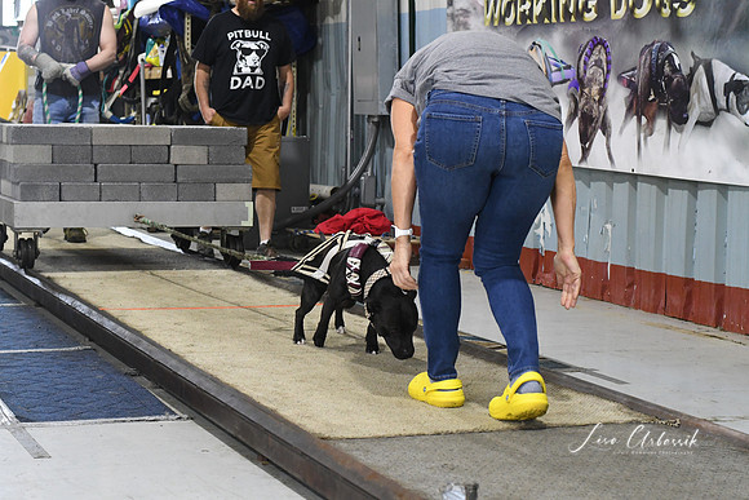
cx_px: 374
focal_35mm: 75
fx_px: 1561
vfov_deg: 18.2
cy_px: 250
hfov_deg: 27.0
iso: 4000
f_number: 5
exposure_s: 1/320
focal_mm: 50
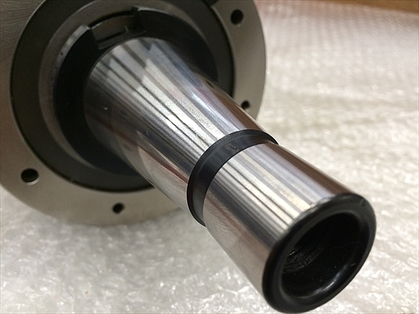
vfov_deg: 48.2
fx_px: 351
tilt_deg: -32.8
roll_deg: -4.8
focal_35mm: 29
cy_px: 157
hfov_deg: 61.7
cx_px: 210
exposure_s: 1/30
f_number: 2.2
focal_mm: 4.15
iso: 80
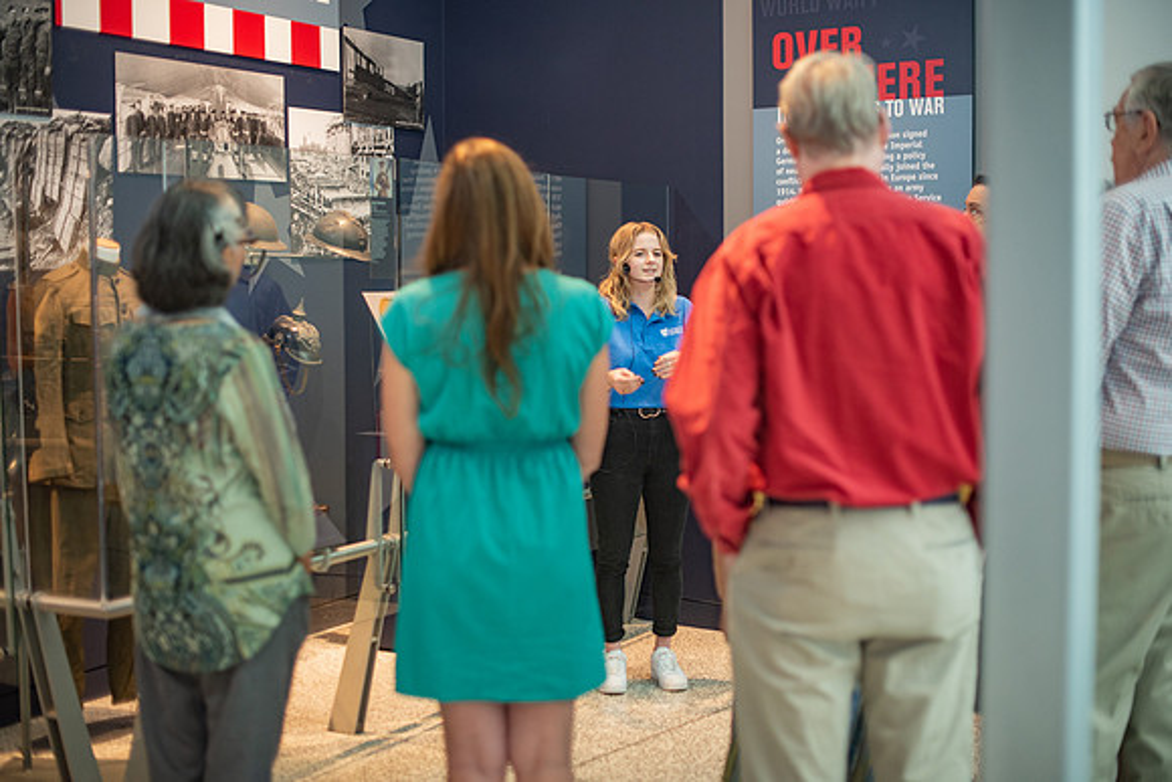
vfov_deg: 27.0
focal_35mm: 50
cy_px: 391
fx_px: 1628
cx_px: 586
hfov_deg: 39.6
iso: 640
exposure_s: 1/200
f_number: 1.8
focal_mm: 50
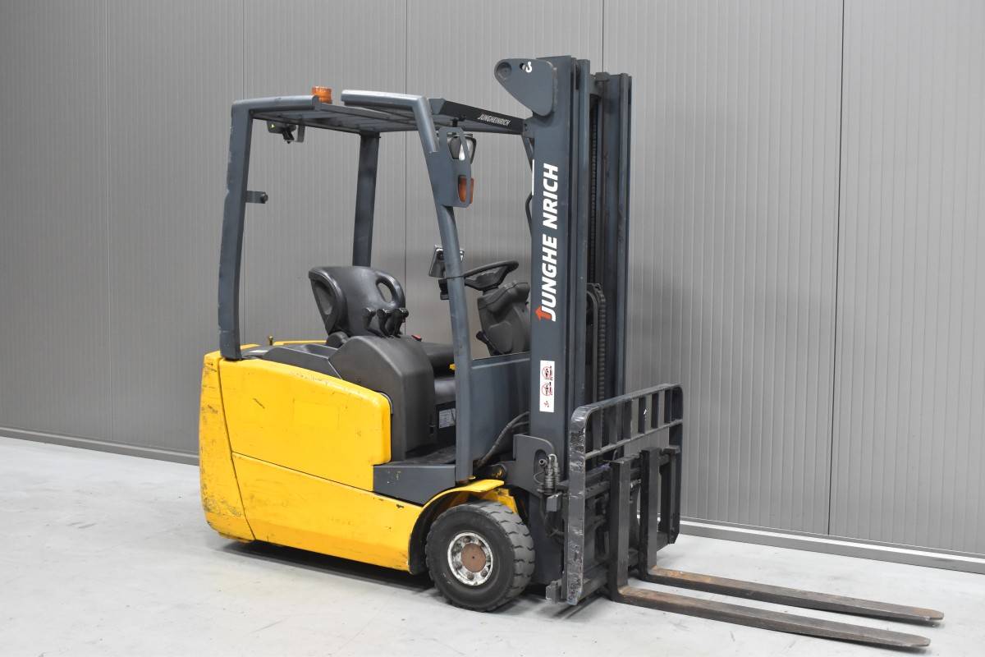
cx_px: 492
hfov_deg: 49.6
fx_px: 1067
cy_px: 328
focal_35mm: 39
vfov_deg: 34.2
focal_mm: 26
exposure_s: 1/30
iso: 2000
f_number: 6.3
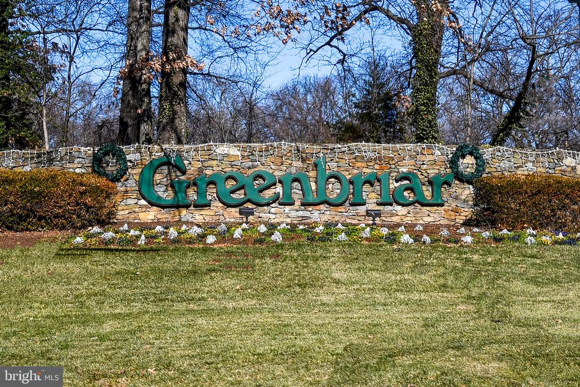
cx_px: 290
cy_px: 194
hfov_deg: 53.1
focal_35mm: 36
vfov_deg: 36.9
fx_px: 580
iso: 100
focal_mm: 24
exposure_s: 1/320
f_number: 9
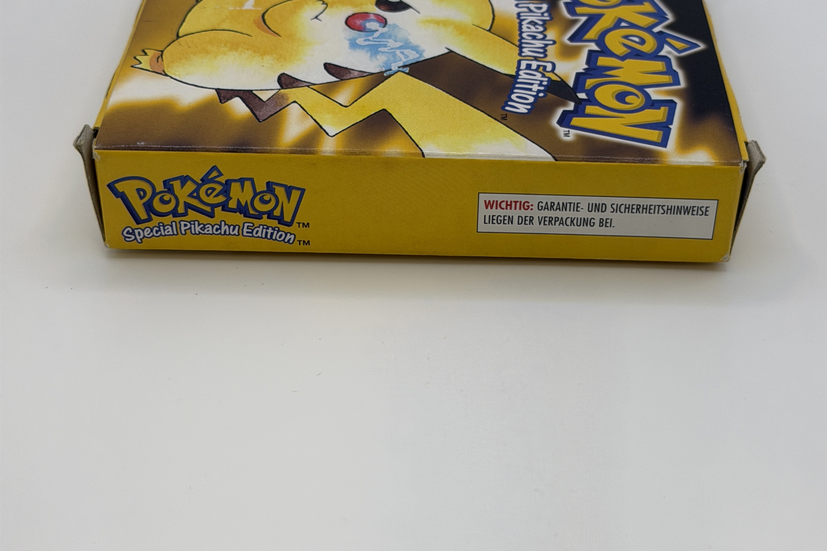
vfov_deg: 20.3
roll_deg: -0.3
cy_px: 212
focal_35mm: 67
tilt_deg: -32.4
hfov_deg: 30.1
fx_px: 1539
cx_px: 415
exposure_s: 1/509
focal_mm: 6.76
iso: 64
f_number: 1.78
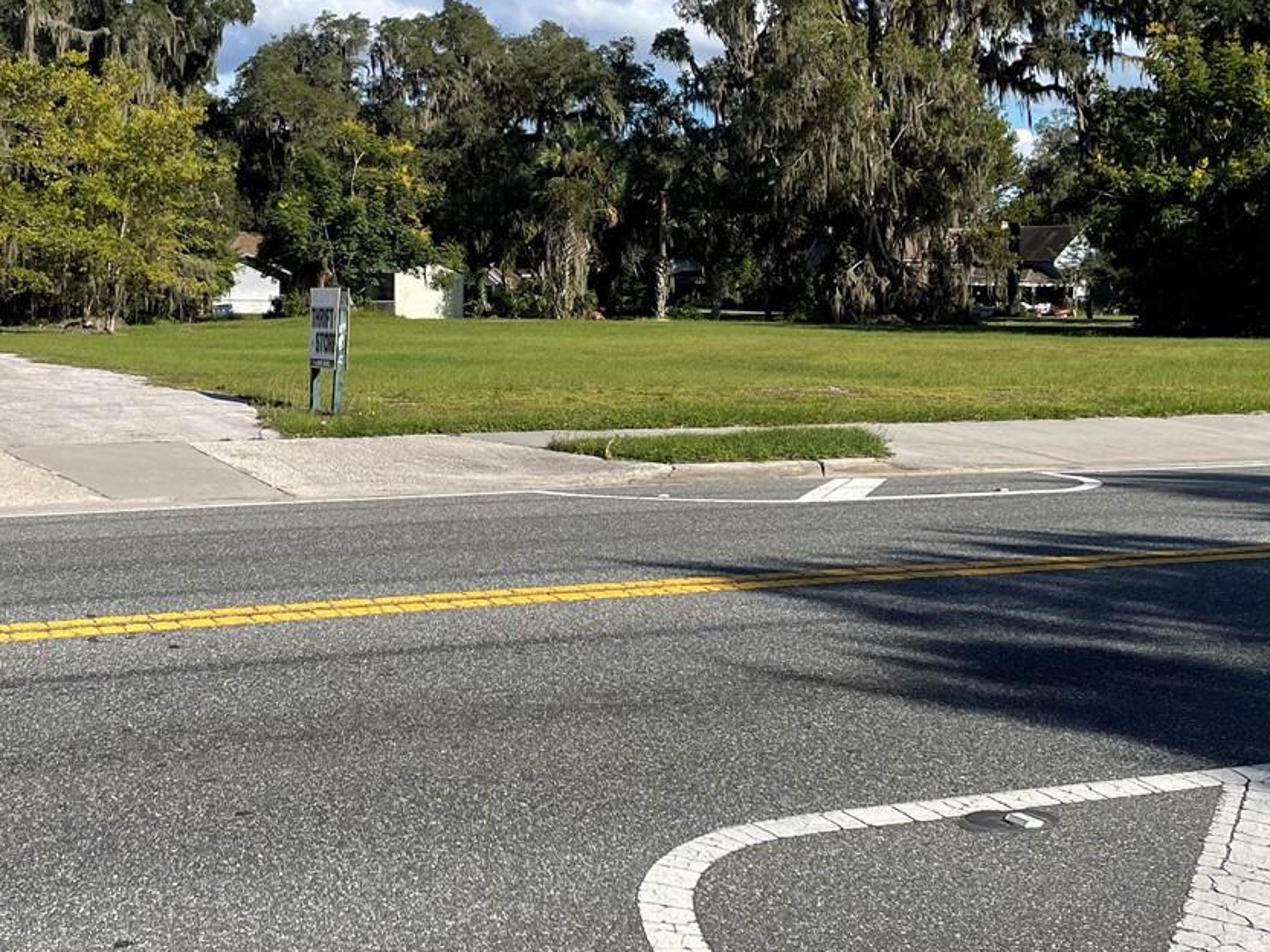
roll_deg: +0.4
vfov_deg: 28.7
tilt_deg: +1.3
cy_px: 238
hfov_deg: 37.9
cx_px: 475
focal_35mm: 50
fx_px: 1834
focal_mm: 4.2
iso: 32
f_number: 1.6
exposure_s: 1/3731
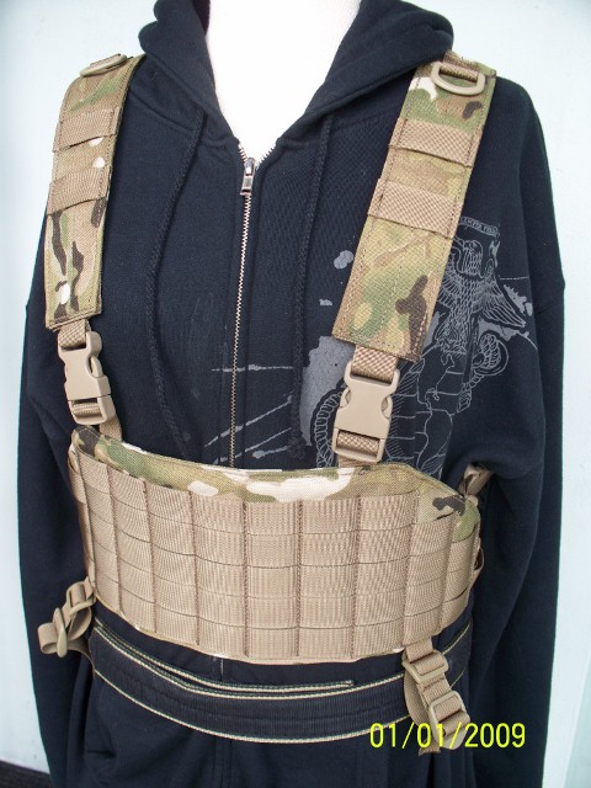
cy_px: 394
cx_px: 296
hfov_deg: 39.7
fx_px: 820
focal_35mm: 36
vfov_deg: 51.4
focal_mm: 7.54
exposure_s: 1/80
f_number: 2.8
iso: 64
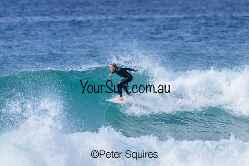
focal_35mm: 850
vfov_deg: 1.6
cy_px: 83
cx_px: 124
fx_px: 5880
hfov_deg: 2.4
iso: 900
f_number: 11
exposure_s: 1/2000
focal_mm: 850
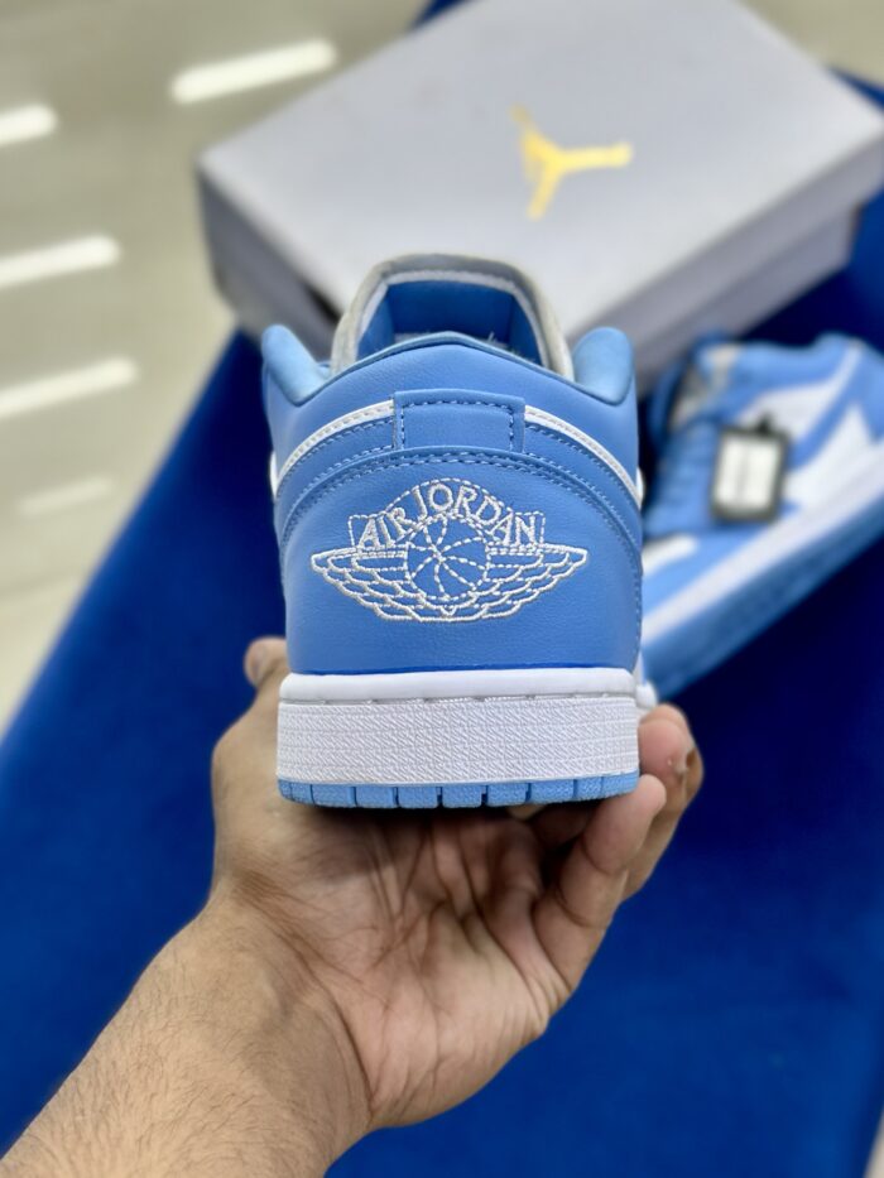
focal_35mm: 48
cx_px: 442
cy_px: 589
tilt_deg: -57.7
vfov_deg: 39.7
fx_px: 1634
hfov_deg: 30.3
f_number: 1.78
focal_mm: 6.86
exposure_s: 1/100
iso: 64
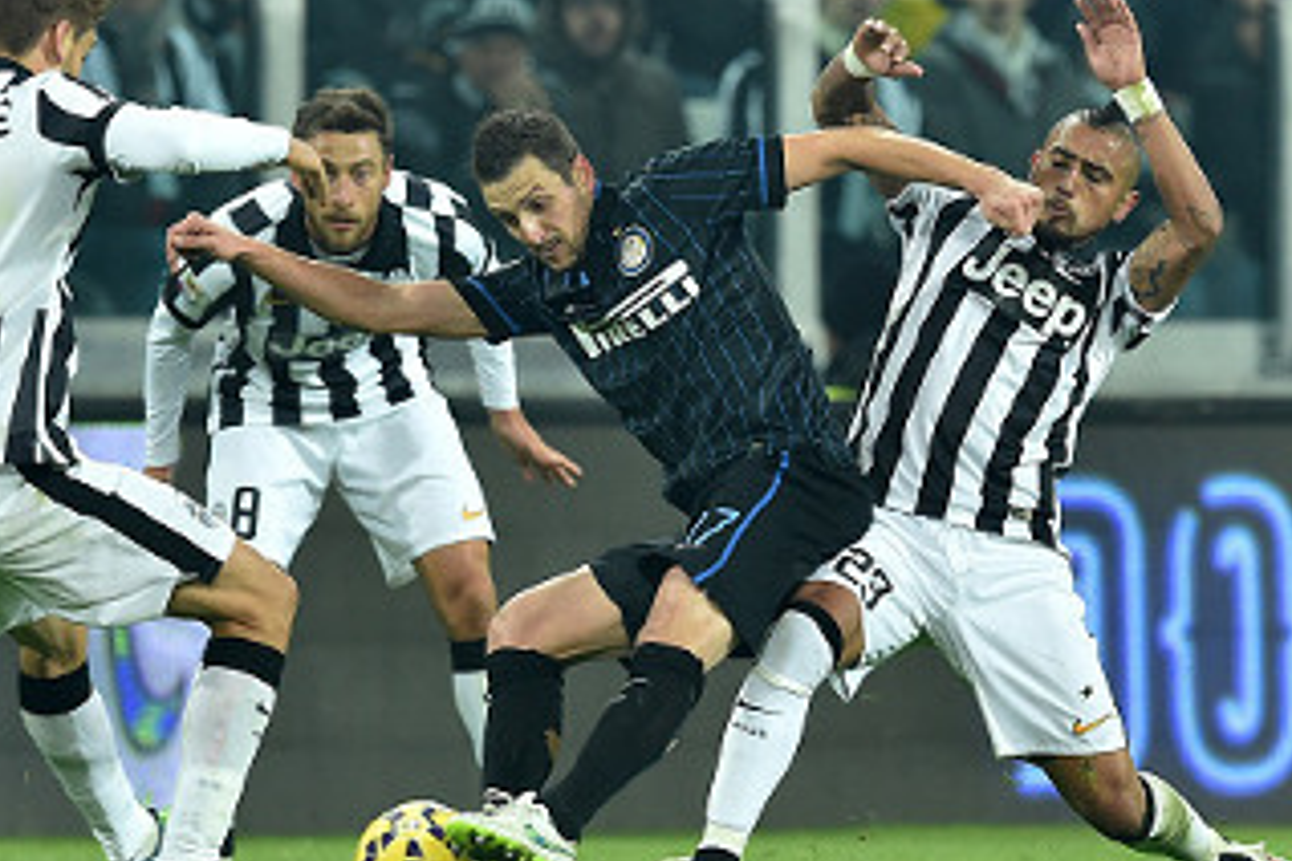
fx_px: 20742
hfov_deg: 3.6
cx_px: 504
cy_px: 420
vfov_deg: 2.4
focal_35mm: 578
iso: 1600
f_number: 4
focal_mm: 400
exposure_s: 1/1000
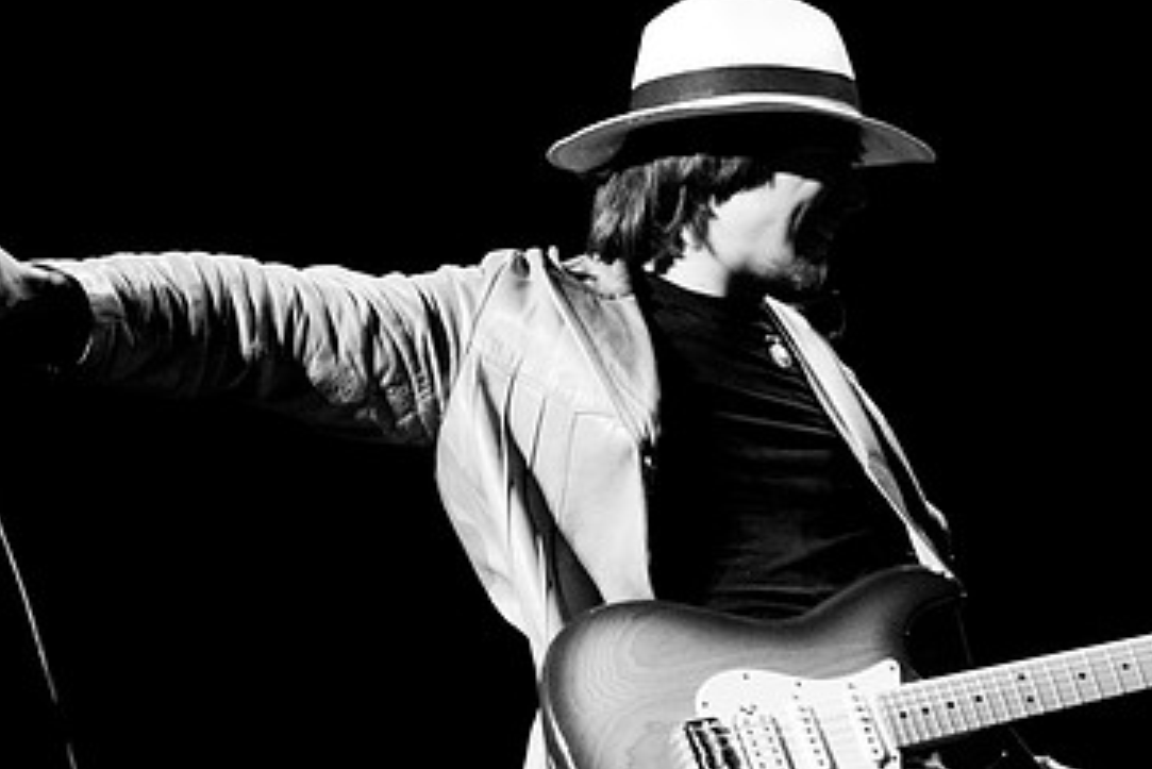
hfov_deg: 8.5
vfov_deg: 5.7
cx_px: 565
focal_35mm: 241
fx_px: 7715
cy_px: 467
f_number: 3.2
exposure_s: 1/320
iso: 800
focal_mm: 100
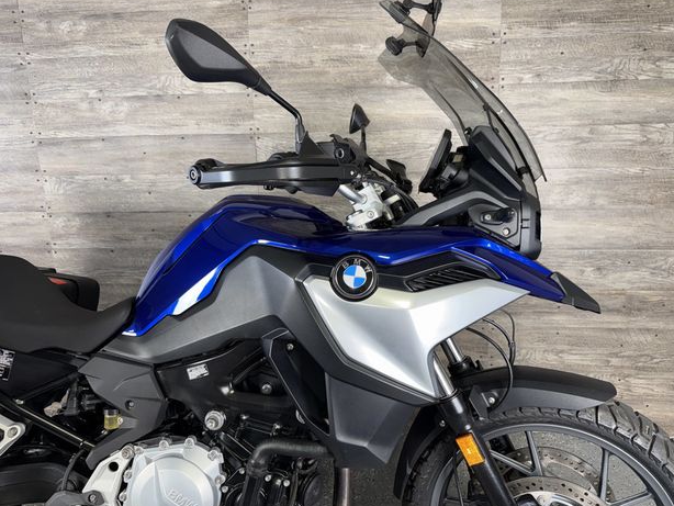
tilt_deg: -10.2
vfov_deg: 54.9
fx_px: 487
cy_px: 249
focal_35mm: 25
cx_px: 350
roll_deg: +1.4
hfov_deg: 69.3
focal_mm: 6.76
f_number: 1.78
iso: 80
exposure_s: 1/27
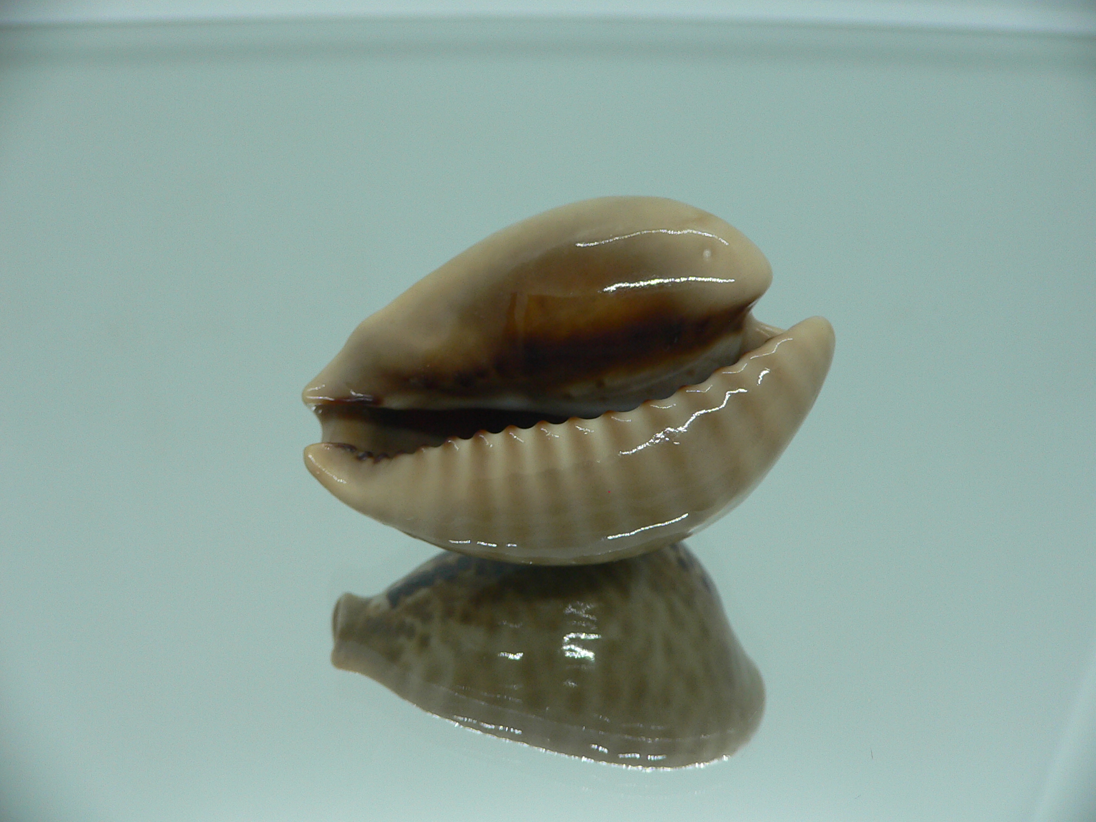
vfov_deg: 40.7
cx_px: 548
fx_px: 1108
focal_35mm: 35
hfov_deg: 52.6
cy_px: 411
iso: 80
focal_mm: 4.6
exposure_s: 1/60
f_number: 2.8
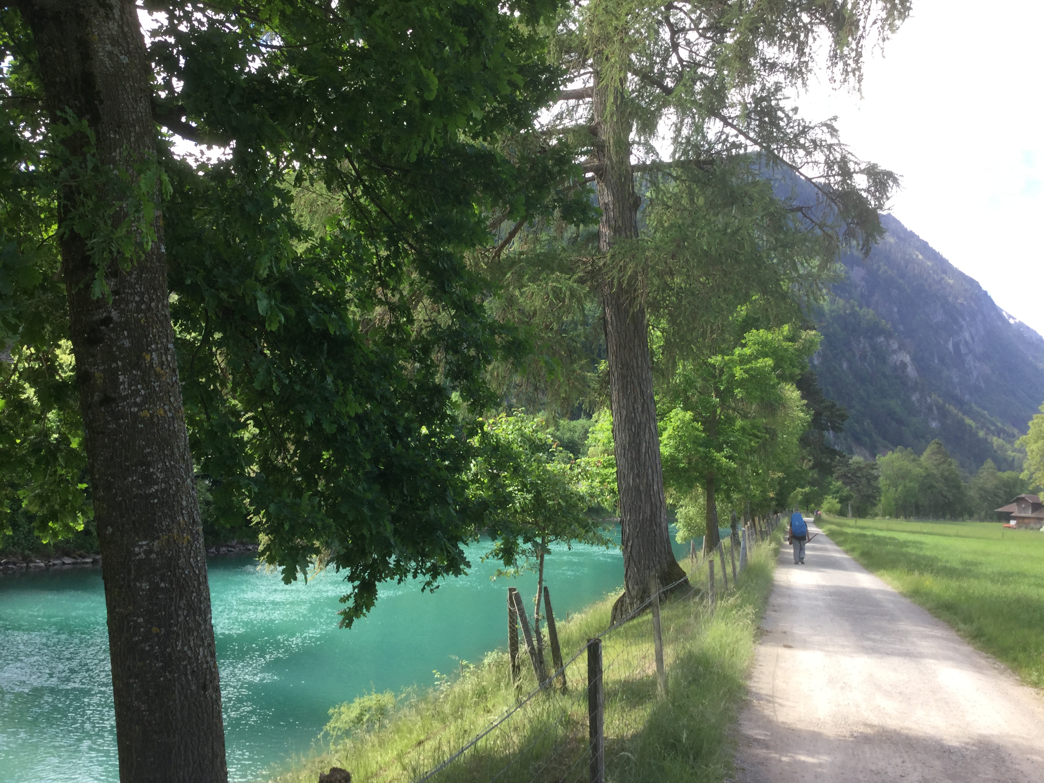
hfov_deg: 58.4
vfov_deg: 45.4
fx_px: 935
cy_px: 392
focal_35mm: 31
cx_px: 522
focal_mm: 3.3
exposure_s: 1/247
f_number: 2.4
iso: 25
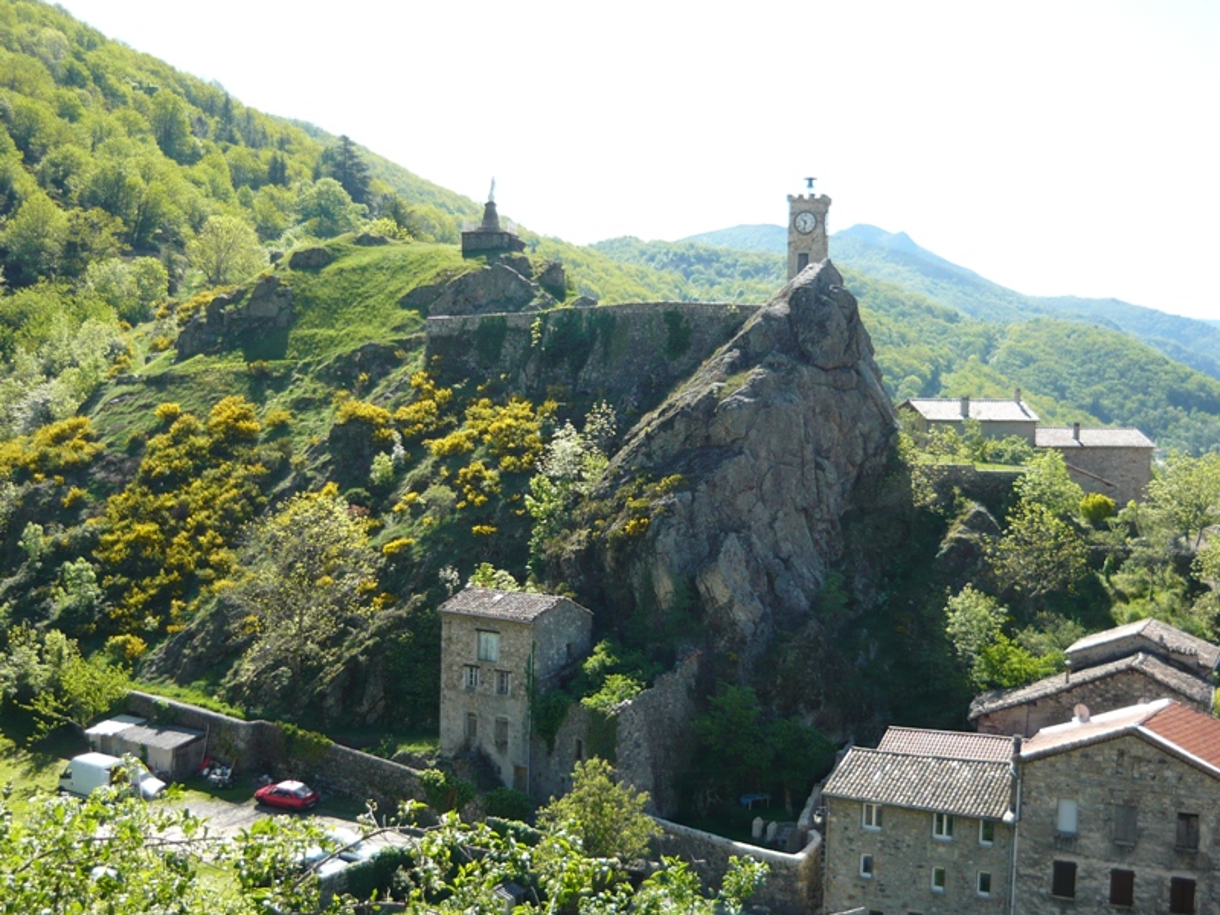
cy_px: 458
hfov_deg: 41.2
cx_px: 610
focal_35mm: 46
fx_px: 1621
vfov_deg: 31.5
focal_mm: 6
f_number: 2.9
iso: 100
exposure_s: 1/500
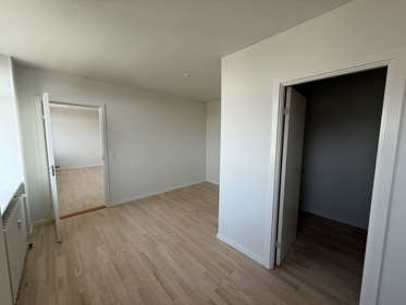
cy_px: 152
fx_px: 164
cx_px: 203
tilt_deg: -5.3
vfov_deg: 85.7
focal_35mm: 14
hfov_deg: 102.0
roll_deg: +0.2
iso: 50
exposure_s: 1/125
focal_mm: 2.22
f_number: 2.2
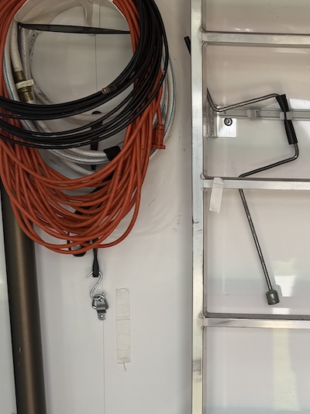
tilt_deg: -6.4
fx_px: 716
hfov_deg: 23.0
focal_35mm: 60
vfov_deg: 32.1
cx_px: 337
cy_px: 253
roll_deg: -0.2
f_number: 1.78
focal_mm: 6.76
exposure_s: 1/671
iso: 80
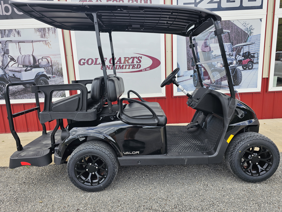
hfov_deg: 71.6
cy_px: 105
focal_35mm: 24
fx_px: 196
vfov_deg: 56.8
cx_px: 143
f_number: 1.7
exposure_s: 1/180
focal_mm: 6.3
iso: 12
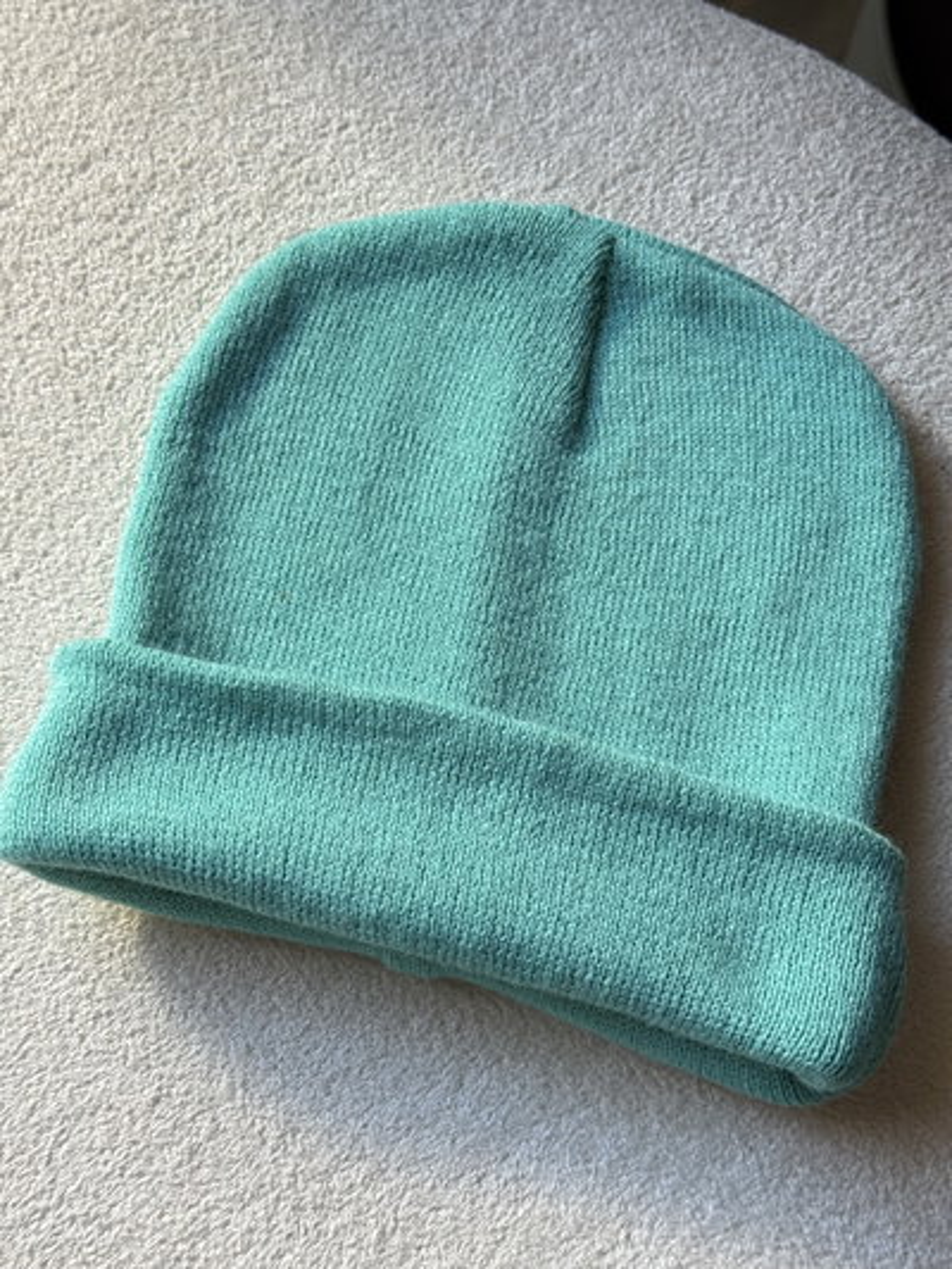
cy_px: 634
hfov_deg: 30.3
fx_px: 1759
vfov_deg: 39.6
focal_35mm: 48
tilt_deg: -70.4
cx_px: 476
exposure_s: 1/90
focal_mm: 6.76
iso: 100
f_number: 1.78
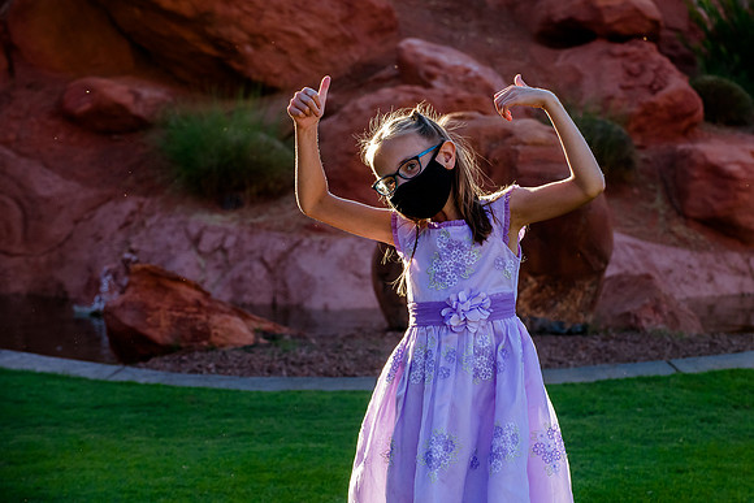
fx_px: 2972
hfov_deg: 14.5
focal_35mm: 142
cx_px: 435
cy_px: 206
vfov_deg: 9.7
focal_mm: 120
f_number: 7.1
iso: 1000
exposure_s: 1/500
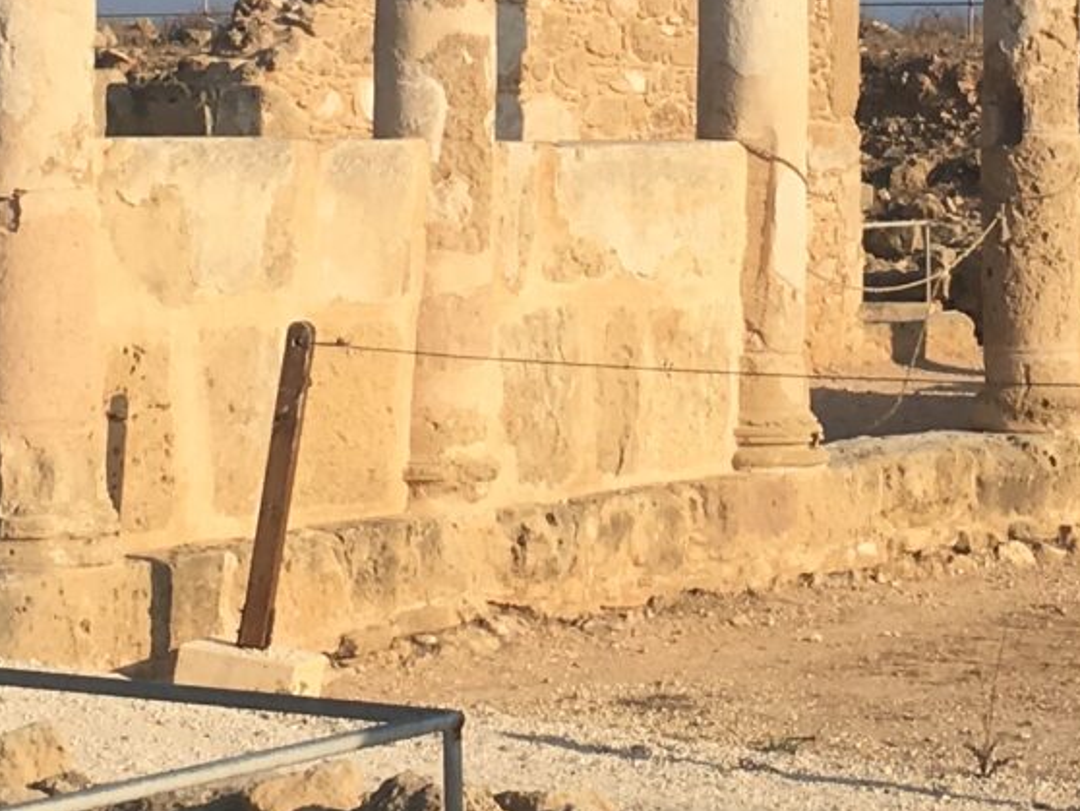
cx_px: 705
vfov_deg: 10.9
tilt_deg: +4.8
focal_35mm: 133
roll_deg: +0.3
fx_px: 4151
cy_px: -199
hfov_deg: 14.8
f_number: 2.2
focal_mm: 4.15
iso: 25
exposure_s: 1/1923
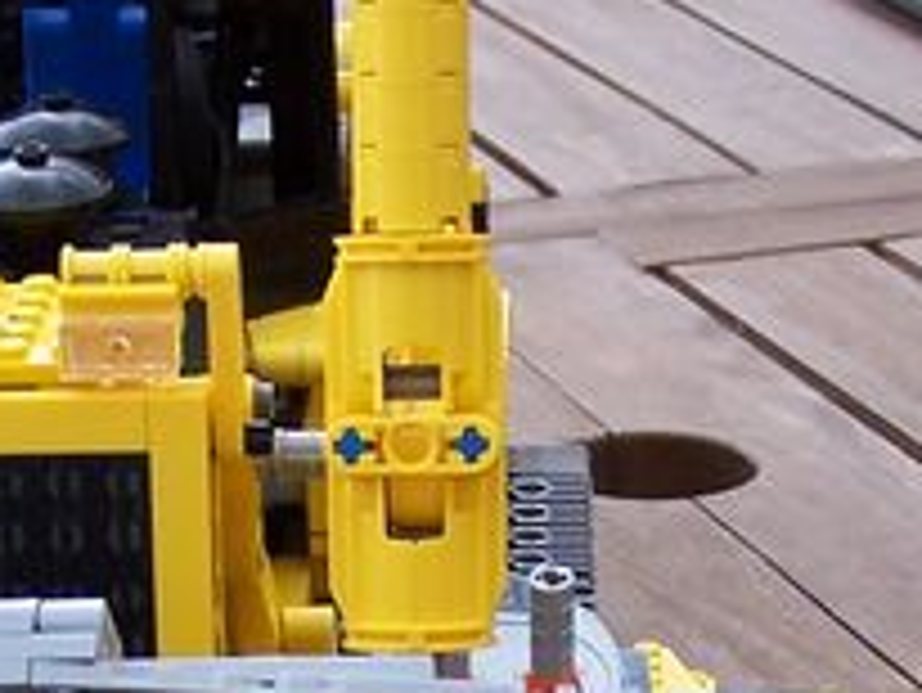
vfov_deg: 9.9
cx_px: 670
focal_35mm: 148
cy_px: 832
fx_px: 3944
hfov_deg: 13.3
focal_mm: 6.3
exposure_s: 1/250
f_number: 2.8
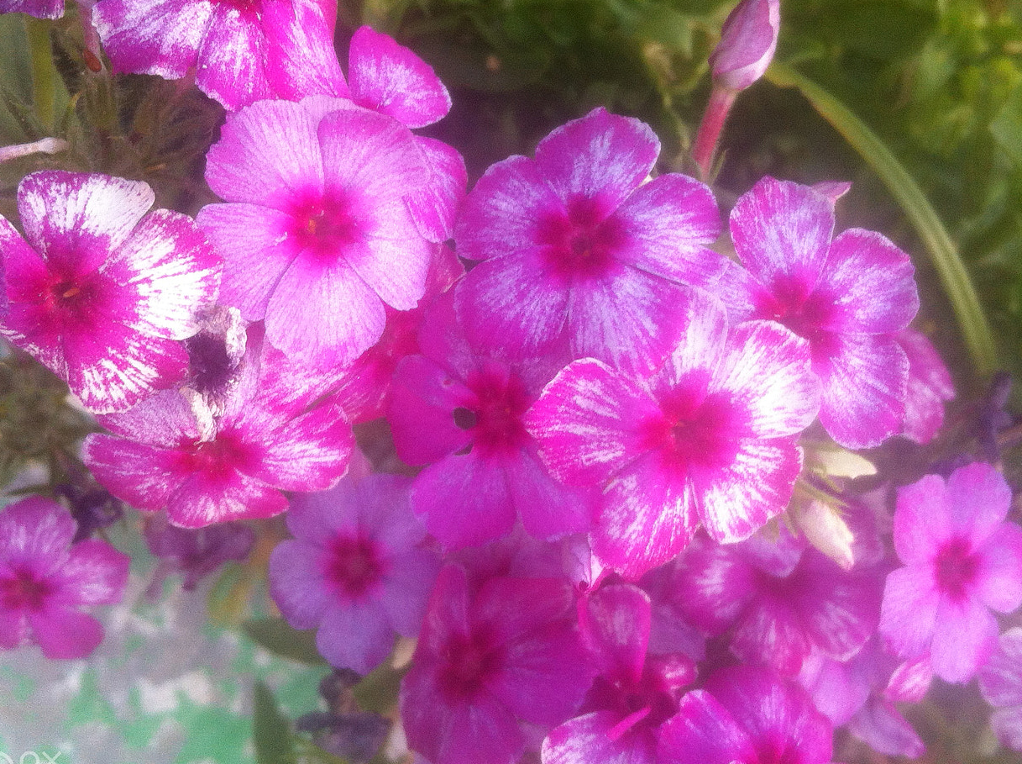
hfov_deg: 41.3
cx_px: 525
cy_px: 379
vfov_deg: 31.4
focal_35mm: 46
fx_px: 1356
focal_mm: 3.85
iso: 100
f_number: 2.8
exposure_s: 1/120
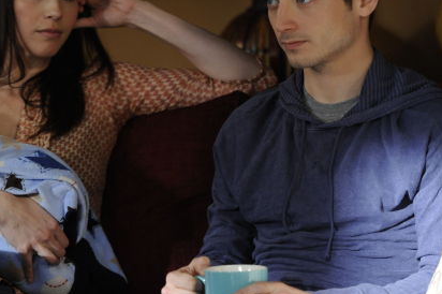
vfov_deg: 6.4
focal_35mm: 214
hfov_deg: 9.6
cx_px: 143
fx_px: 2625
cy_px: 120
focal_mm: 135
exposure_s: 1/160
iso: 2000
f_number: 2.8
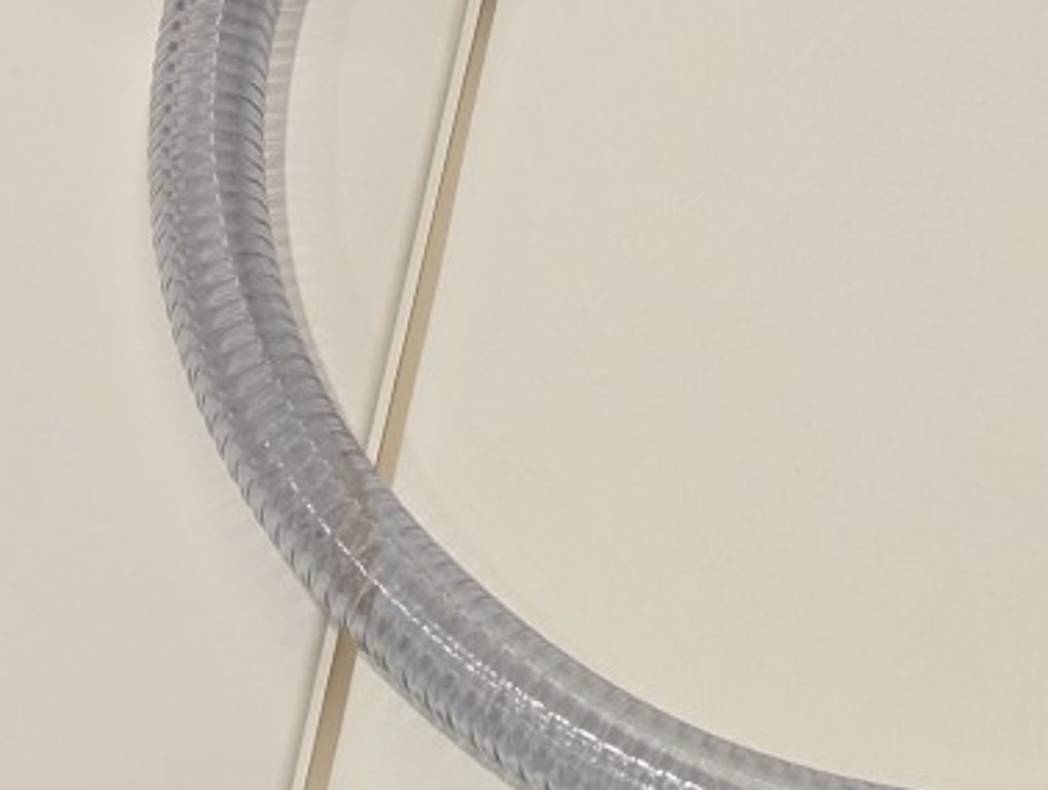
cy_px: -26
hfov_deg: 15.1
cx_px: 1134
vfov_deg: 11.6
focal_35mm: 127
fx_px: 3852
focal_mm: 6.81
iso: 92
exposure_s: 1/58.7
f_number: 1.85
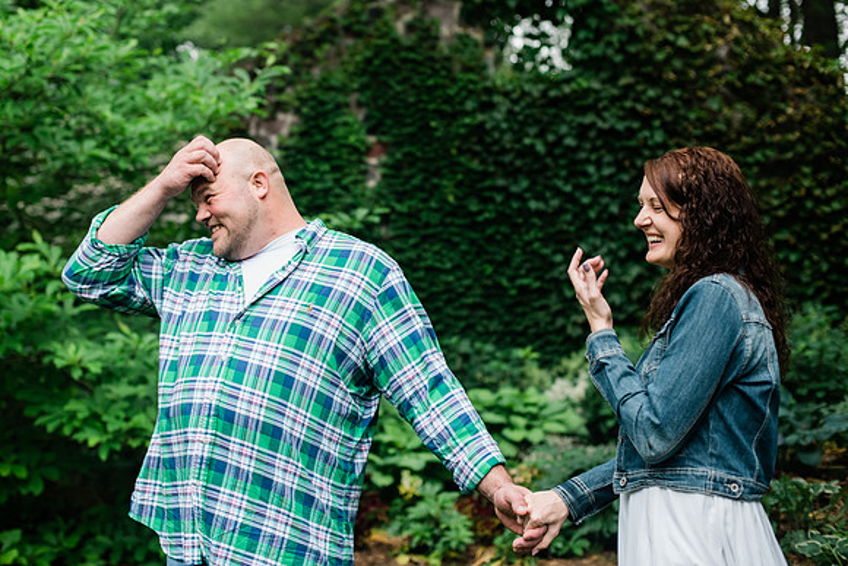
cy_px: 237
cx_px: 355
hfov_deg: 34.3
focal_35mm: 58
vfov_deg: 23.3
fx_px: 1371
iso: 640
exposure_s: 1/160
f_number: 2.8
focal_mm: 50
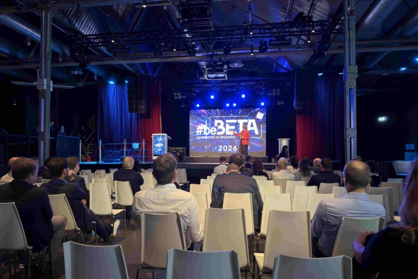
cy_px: 147
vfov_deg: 49.6
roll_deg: -0.3
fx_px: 302
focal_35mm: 26
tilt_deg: +2.1
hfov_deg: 69.4
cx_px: 207
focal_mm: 6.76
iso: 640
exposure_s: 1/30
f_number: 1.78
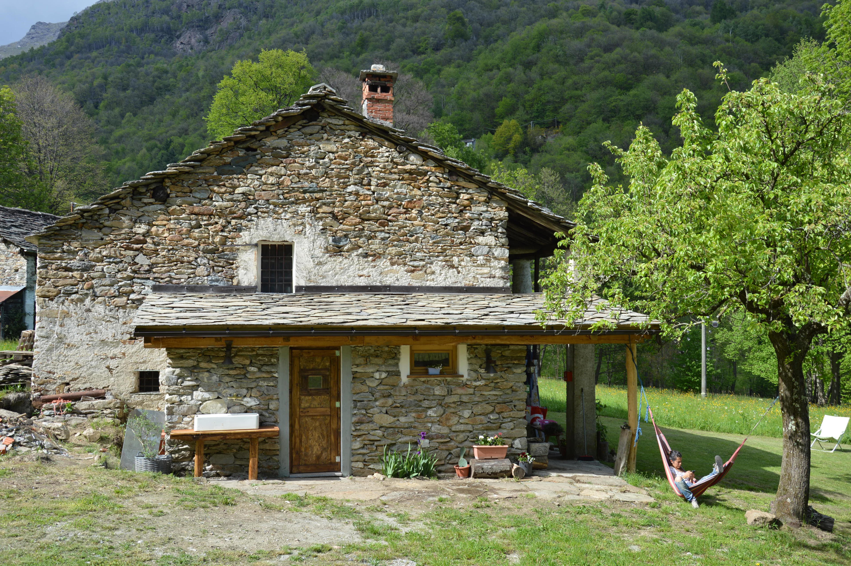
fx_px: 850
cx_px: 426
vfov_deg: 36.8
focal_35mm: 36
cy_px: 283
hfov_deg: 53.2
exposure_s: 1/200
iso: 100
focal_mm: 24
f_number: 7.1
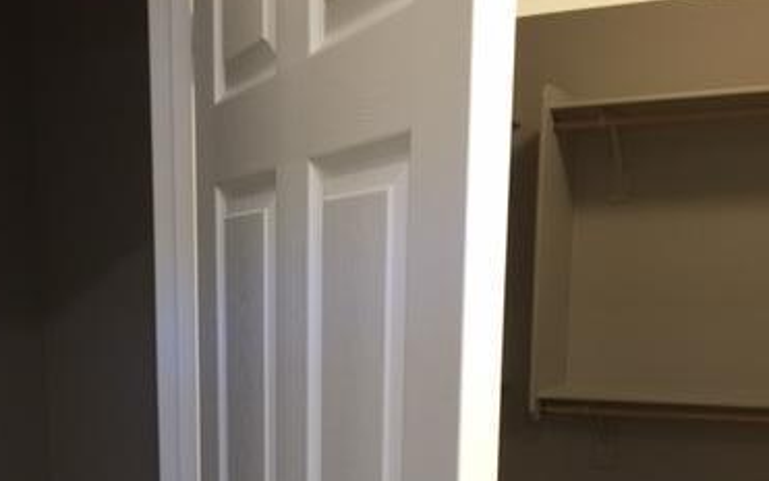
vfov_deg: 23.2
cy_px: 506
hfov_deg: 37.9
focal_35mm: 53
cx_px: 274
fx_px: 1111
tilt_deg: -9.6
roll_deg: +0.7
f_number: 2.2
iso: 40
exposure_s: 1/15
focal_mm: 4.15
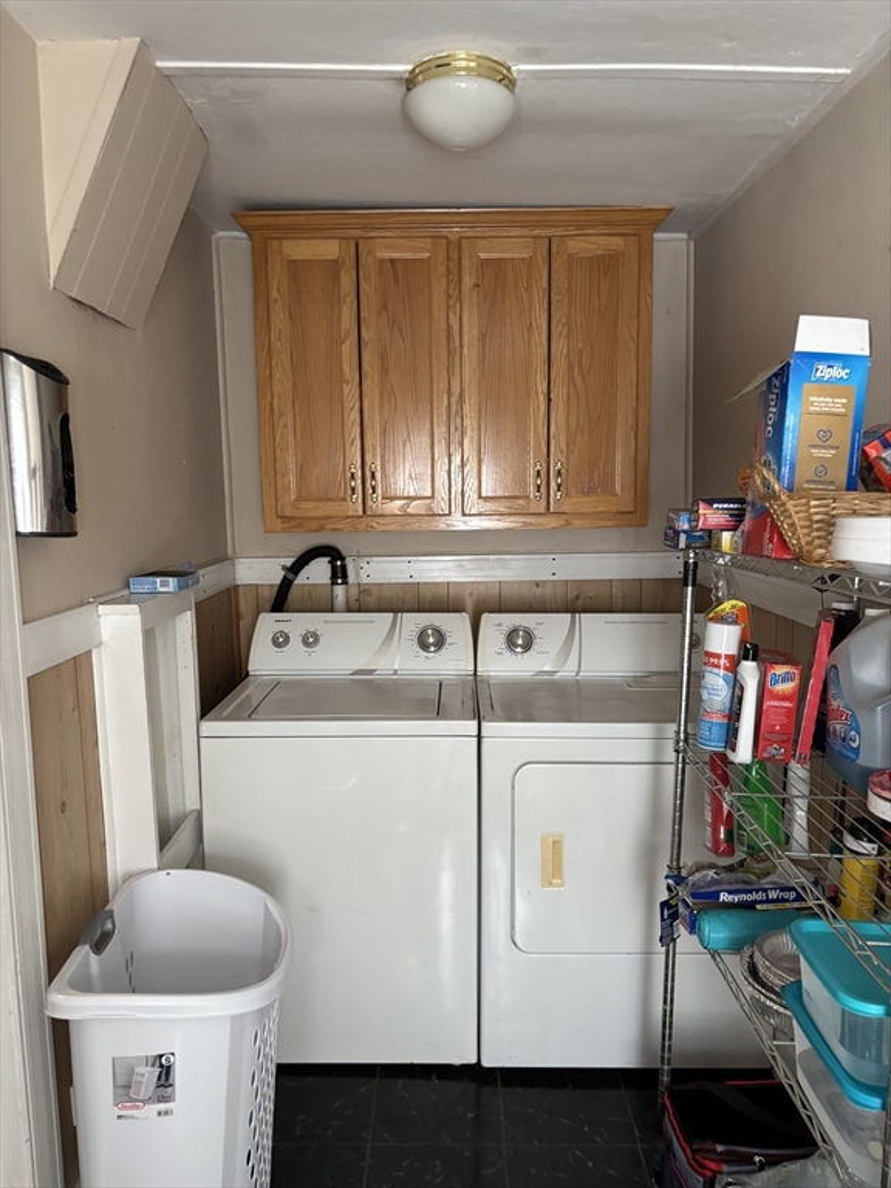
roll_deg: +0.0
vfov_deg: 67.3
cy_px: 594
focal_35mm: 26
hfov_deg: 53.1
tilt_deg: -3.1
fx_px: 892
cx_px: 446
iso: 250
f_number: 1.6
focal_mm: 5.96
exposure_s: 1/60
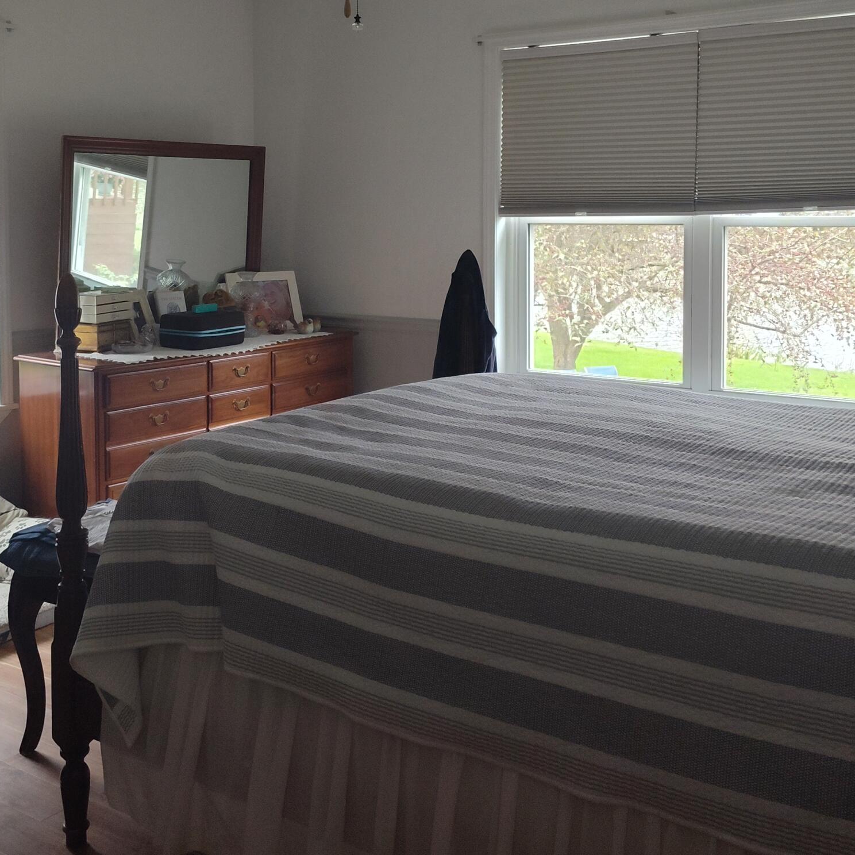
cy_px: 279
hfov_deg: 40.9
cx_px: 388
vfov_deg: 40.4
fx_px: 1146
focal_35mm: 41
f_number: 1.8
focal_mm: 5.56
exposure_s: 1/120
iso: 753
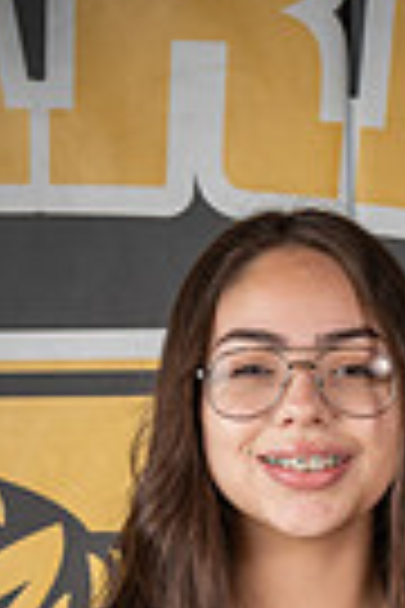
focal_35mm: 287
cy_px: 982
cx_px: 331
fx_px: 4843
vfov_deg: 7.0
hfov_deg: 4.8
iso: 100
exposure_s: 1/125
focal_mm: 86
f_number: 9
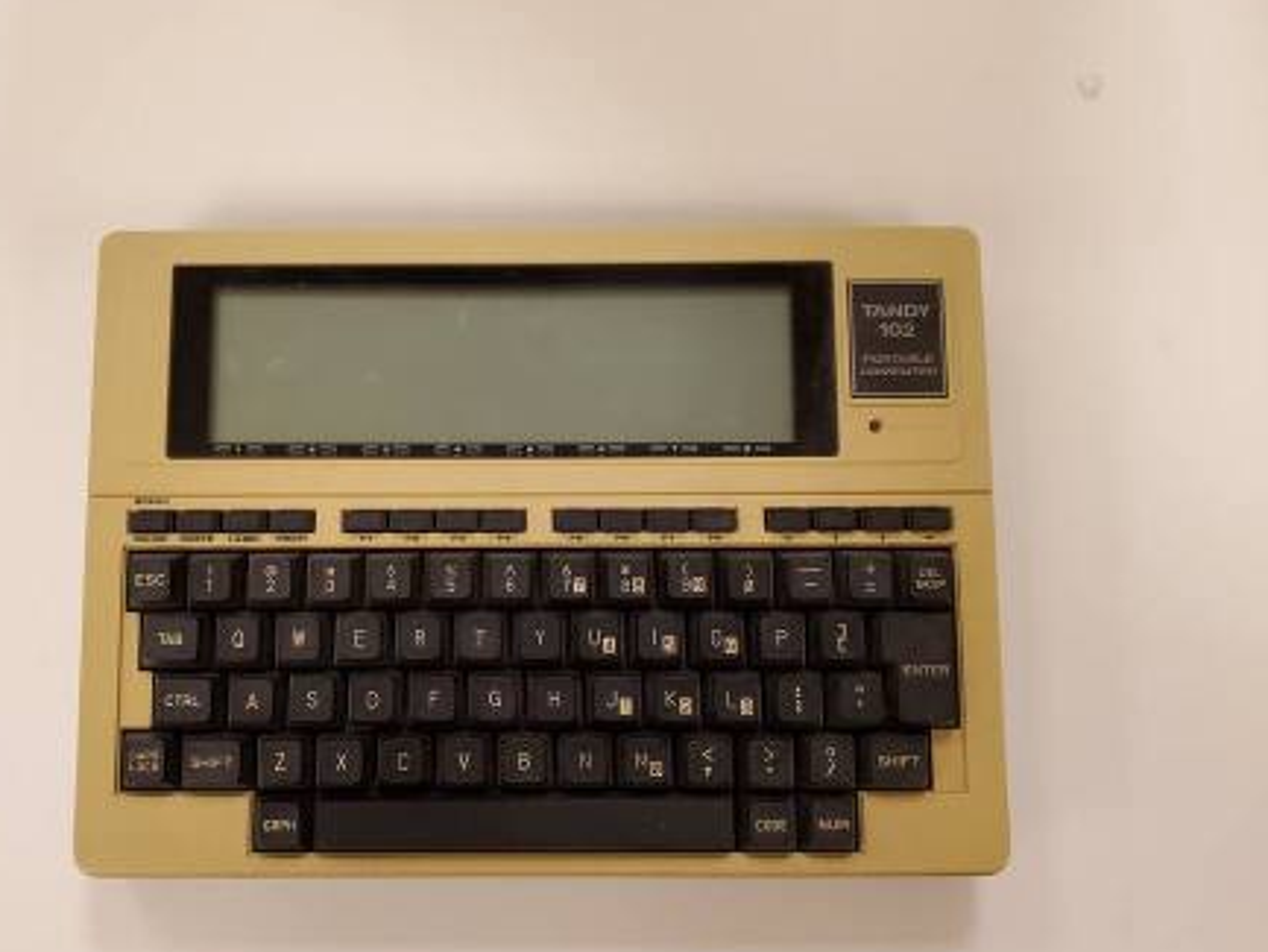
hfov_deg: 59.8
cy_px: 514
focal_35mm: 30
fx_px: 1099
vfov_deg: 46.8
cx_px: 553
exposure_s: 1/60
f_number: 2.4
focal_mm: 4.3
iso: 250
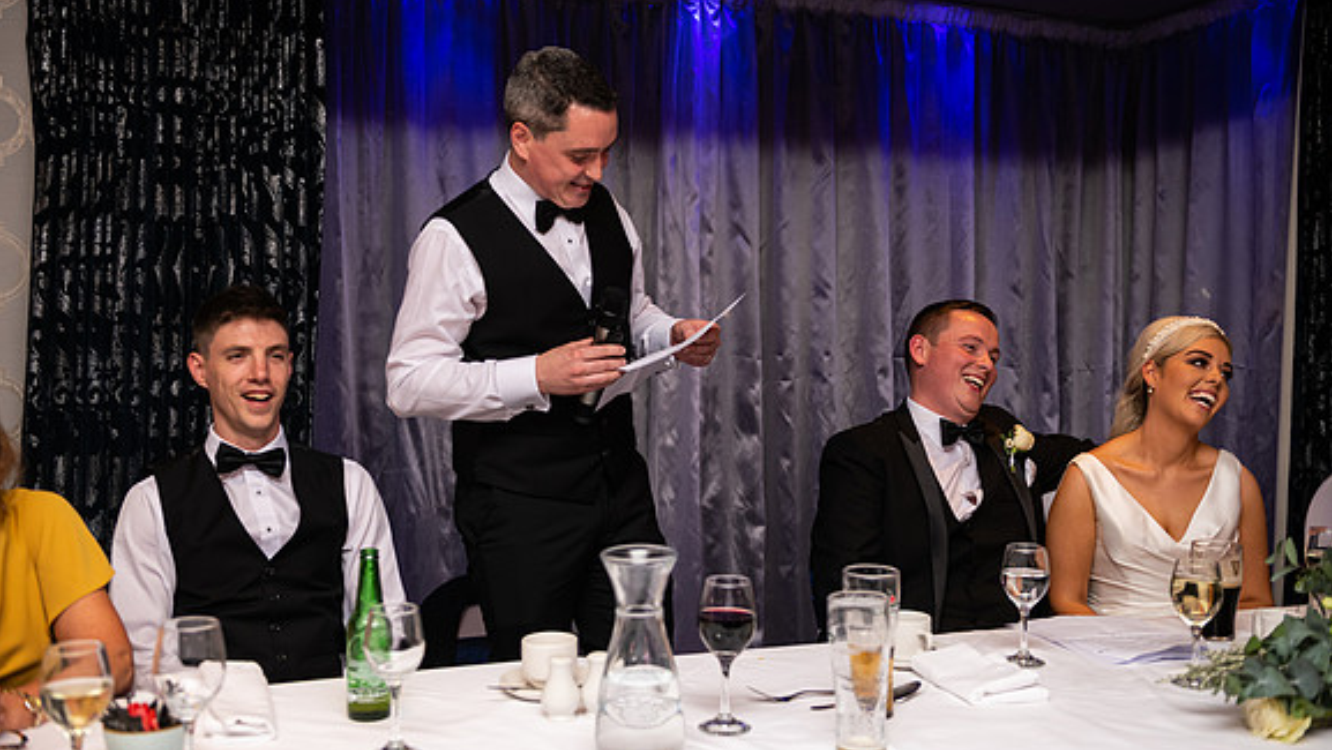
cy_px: 363
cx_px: 667
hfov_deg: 50.5
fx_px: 1413
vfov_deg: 29.7
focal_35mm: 40
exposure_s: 1/160
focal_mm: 38
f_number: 3.5
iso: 640
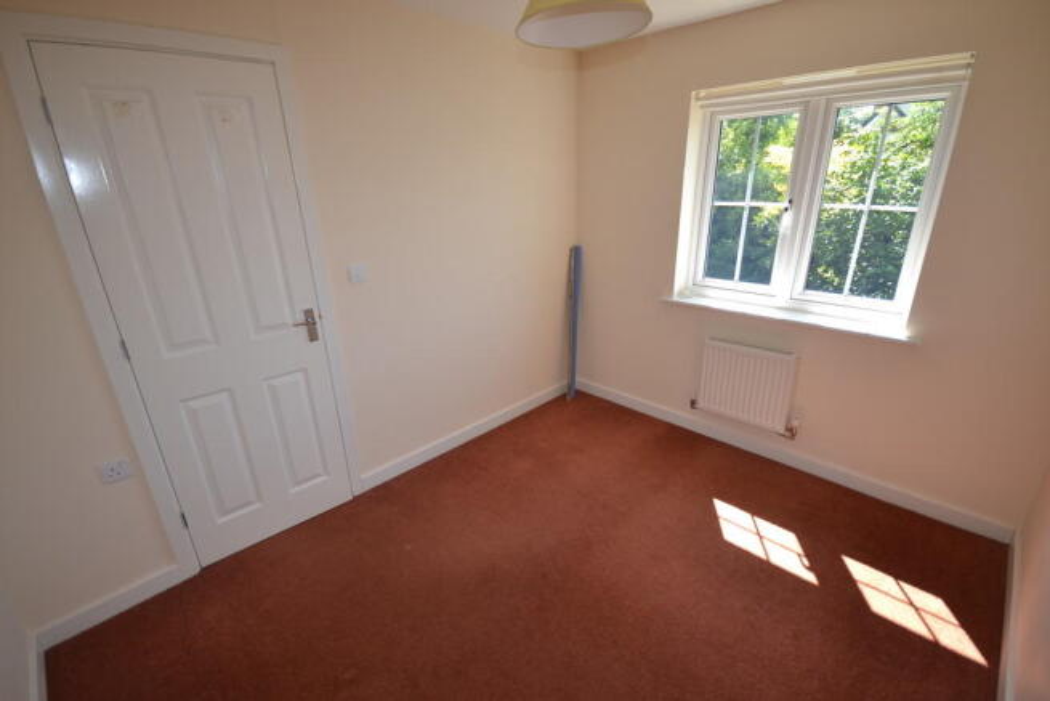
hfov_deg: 100.4
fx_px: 438
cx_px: 525
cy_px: 350
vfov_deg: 77.4
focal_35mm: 15
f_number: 4
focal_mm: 10
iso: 220
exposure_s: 1/125
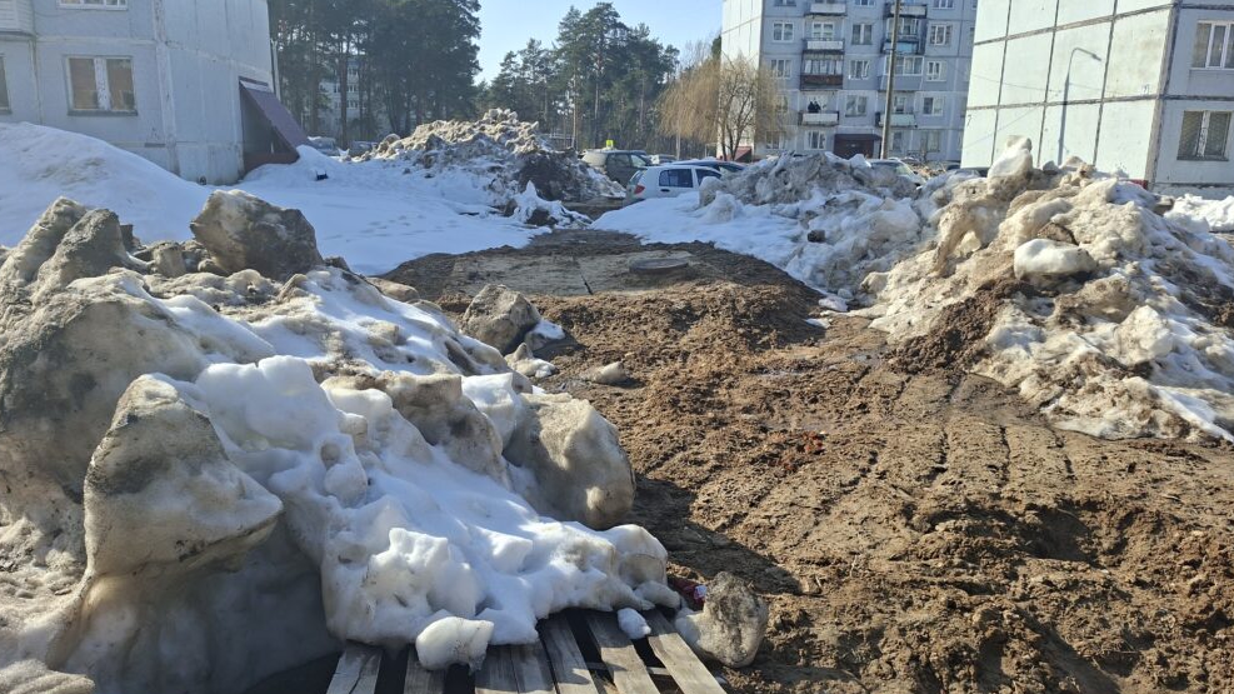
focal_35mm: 26
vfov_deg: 44.4
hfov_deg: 71.9
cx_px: 606
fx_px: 851
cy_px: 330
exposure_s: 1/2079
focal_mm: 5.54
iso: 50
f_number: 1.8
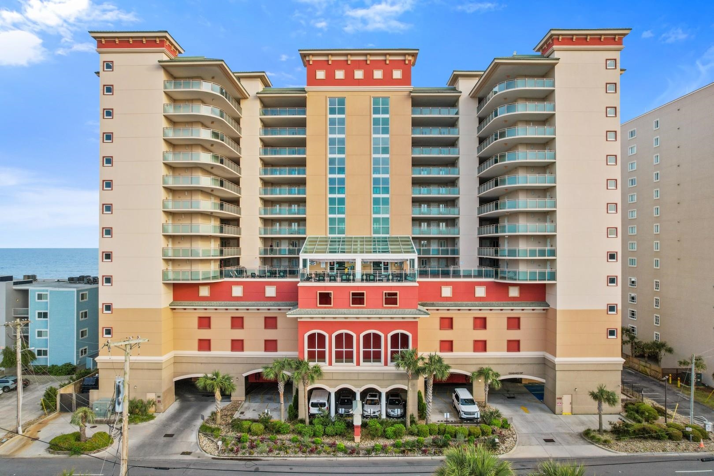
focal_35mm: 22
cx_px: 357
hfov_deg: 78.6
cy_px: 238
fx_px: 436
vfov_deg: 57.2
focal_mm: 8.38
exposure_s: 1/125
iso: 150
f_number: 2.8
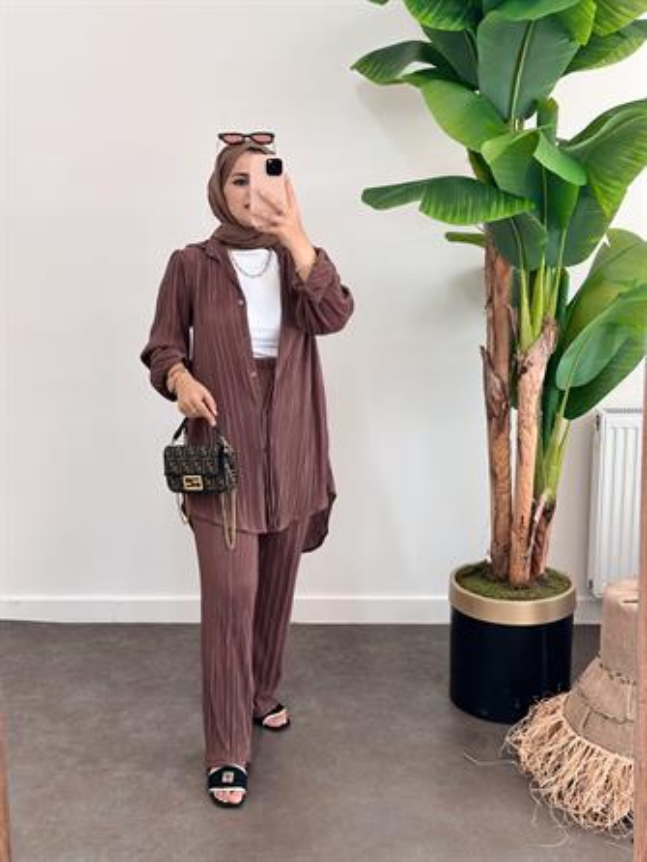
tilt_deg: -9.9
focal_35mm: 48
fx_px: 1195
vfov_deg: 39.6
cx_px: 324
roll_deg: -0.7
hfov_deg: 30.3
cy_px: 431
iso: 80
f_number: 1.78
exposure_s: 1/121
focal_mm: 6.86
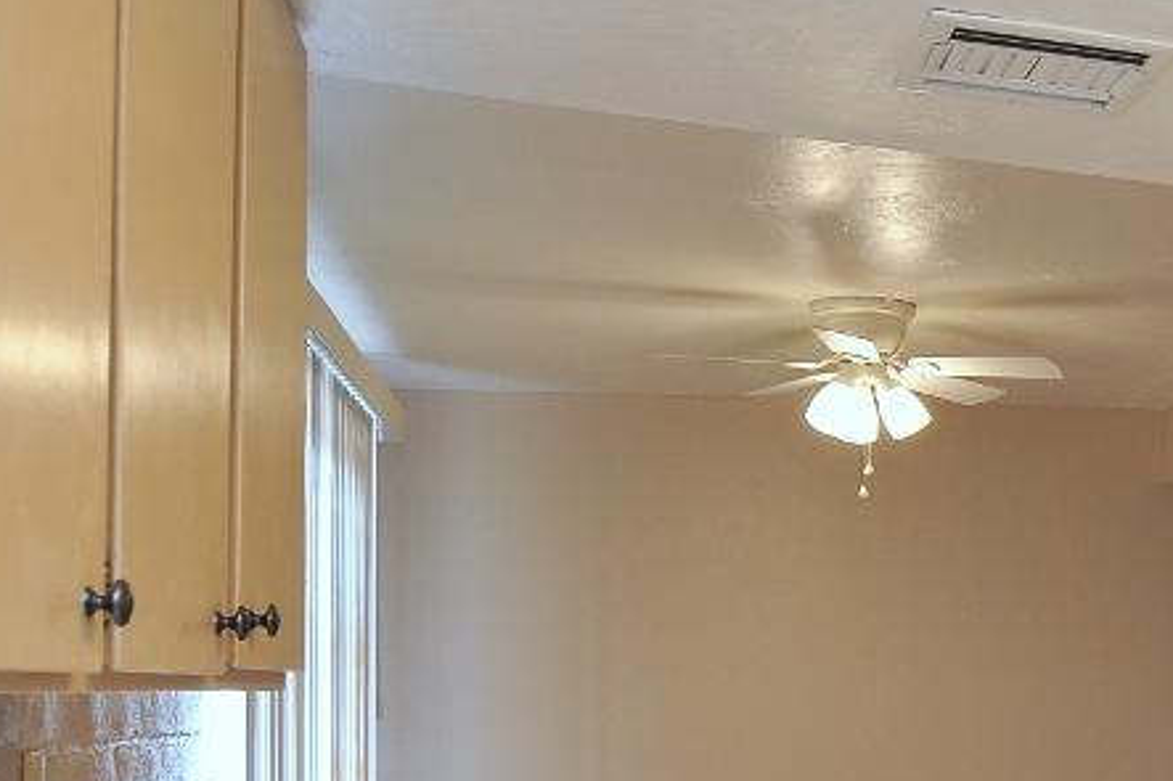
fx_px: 1694
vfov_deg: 25.4
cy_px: 649
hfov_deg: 29.3
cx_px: 1597
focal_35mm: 52
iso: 640
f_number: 8
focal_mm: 18
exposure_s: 1/25
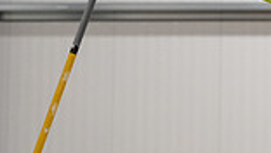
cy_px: -142
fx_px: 3351
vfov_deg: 2.6
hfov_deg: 4.6
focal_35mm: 466
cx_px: 116
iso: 6400
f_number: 2.8
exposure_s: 1/1000
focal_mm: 120
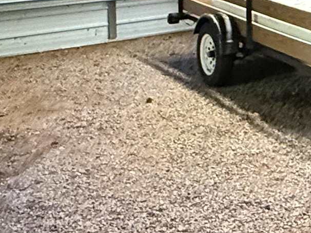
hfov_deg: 23.9
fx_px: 638
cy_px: -81
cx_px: 411
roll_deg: +0.2
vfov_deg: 19.0
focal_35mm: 71
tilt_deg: -2.6
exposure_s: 1/60
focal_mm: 2.22
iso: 800
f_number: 2.2
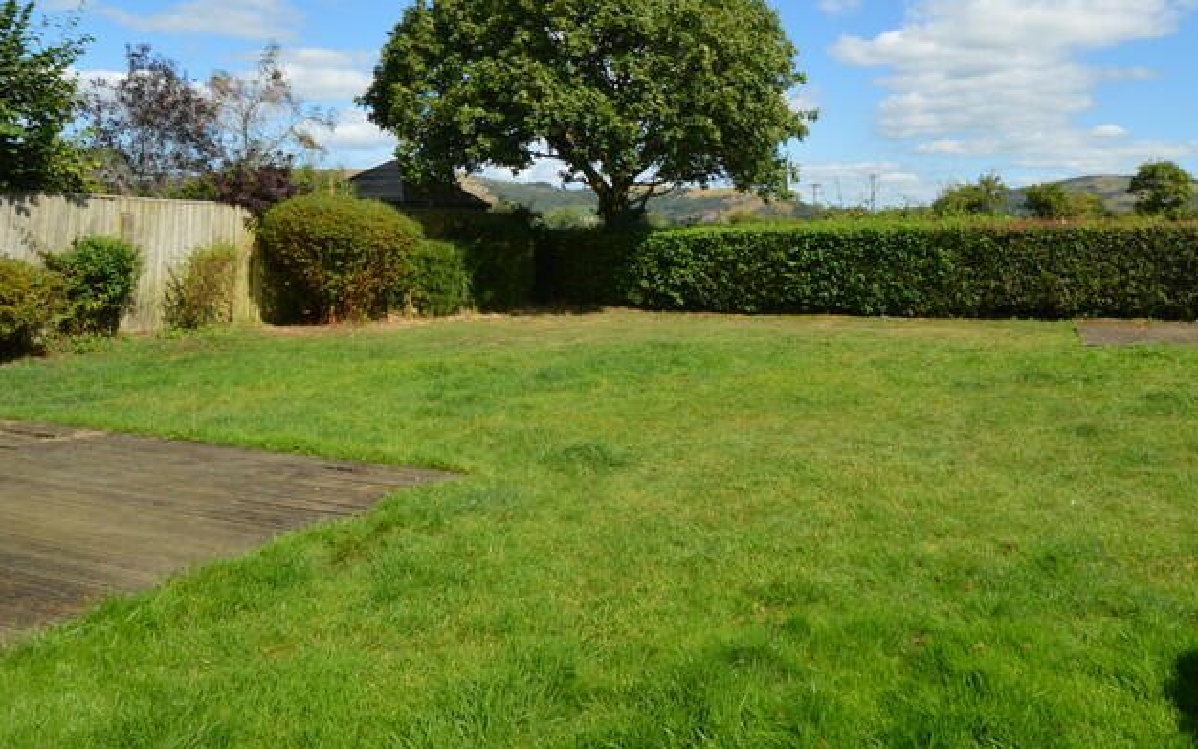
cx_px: 750
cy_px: 193
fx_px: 816
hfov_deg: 71.3
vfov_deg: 47.5
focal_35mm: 25
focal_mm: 10
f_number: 8
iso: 100
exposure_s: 1/250
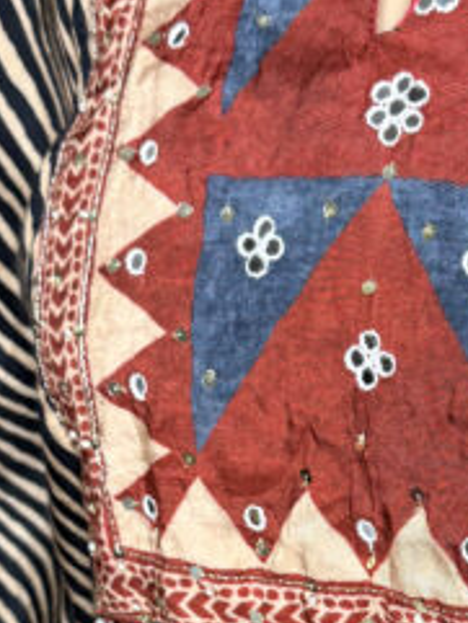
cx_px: 419
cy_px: 554
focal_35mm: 93
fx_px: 1675
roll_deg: -0.7
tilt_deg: -23.9
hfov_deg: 15.7
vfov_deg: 20.7
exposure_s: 1/50
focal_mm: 6.76
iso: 160
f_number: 1.78
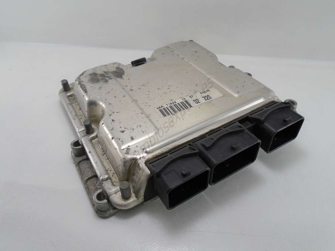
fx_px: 252
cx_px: 168
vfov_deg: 53.0
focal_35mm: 26
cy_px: 126
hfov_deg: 67.3
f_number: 3.2
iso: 100
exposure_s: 1/125
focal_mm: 4.6
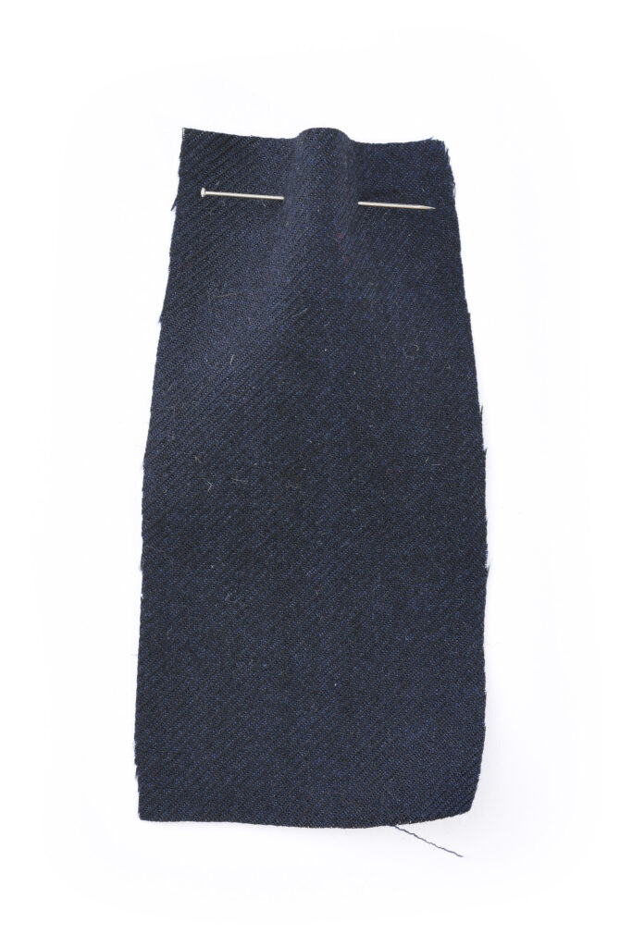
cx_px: 316
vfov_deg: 27.0
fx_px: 1974
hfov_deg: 18.2
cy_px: 474
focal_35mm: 75
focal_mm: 50
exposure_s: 1/10
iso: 100
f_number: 8
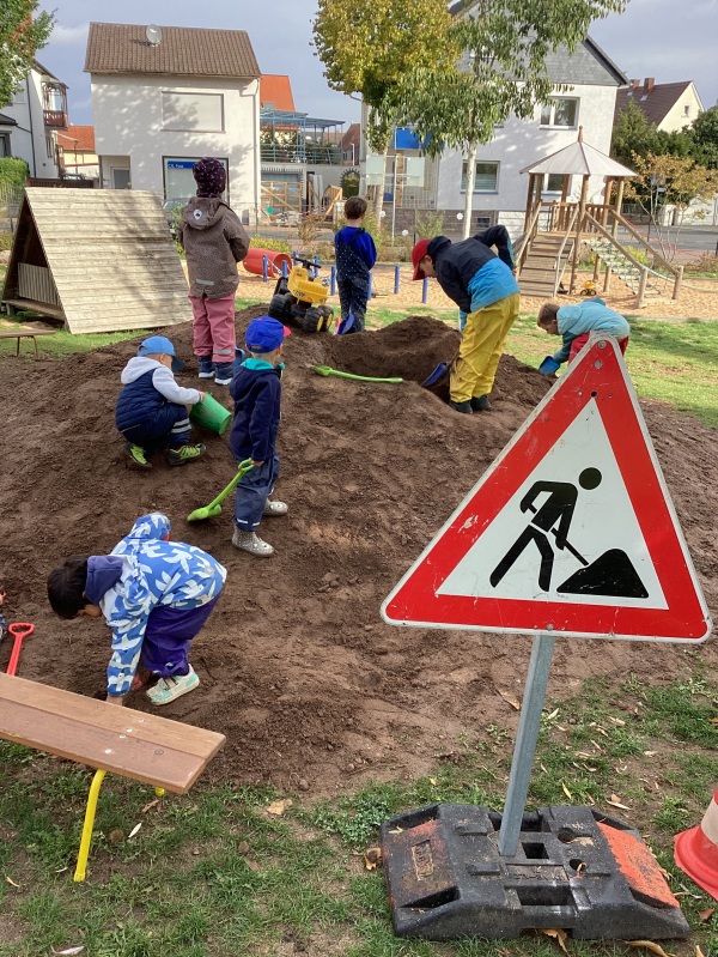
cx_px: 359
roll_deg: -1.3
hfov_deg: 45.5
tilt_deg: -20.4
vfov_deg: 58.3
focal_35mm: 31
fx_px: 857
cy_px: 478
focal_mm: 3.3
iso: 25
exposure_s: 1/262
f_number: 2.4
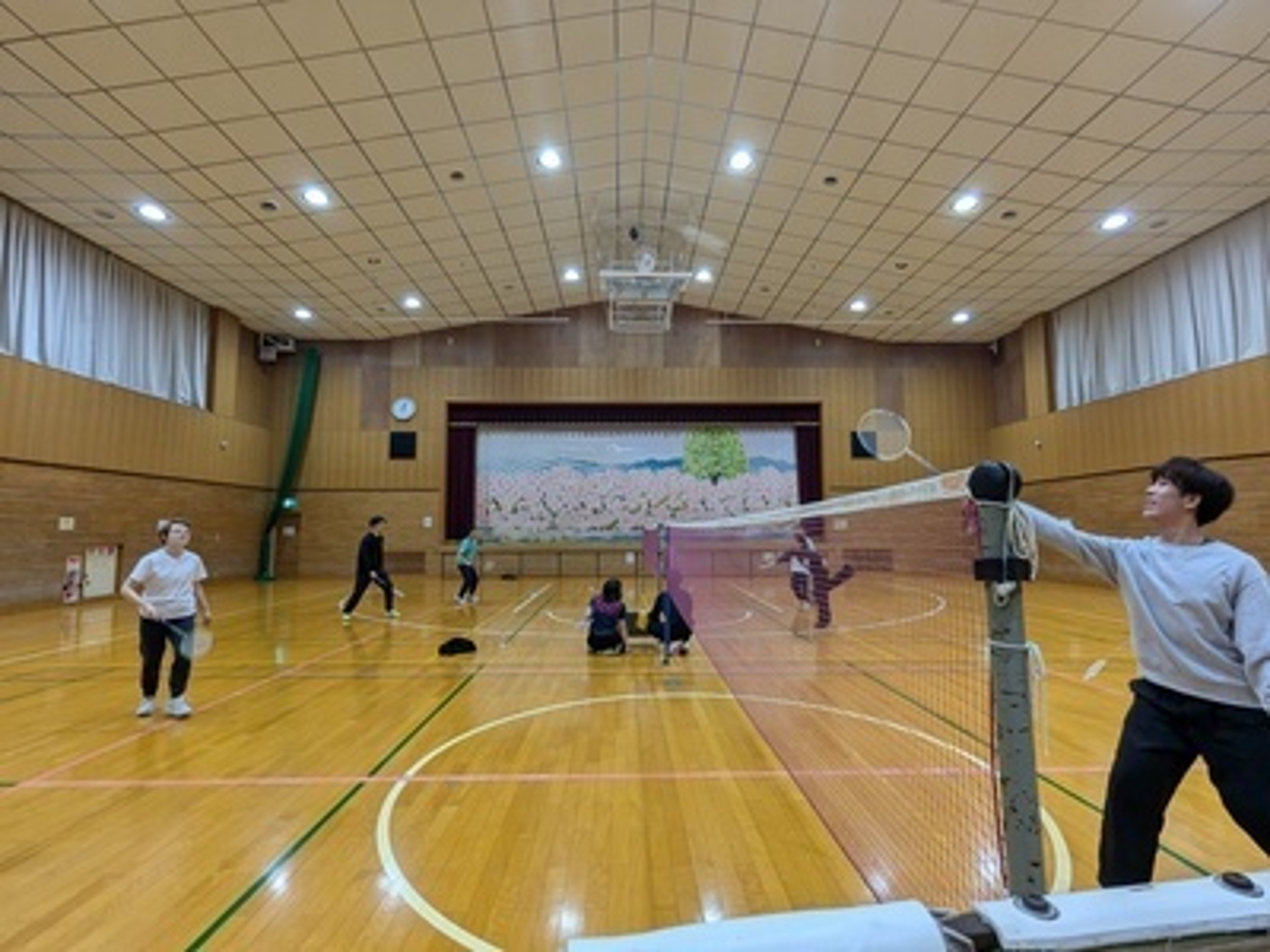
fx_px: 587
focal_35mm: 16
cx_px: 635
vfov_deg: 78.1
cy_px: 476
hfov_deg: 94.5
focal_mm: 2.35
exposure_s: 1/40
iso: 59
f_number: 2.2
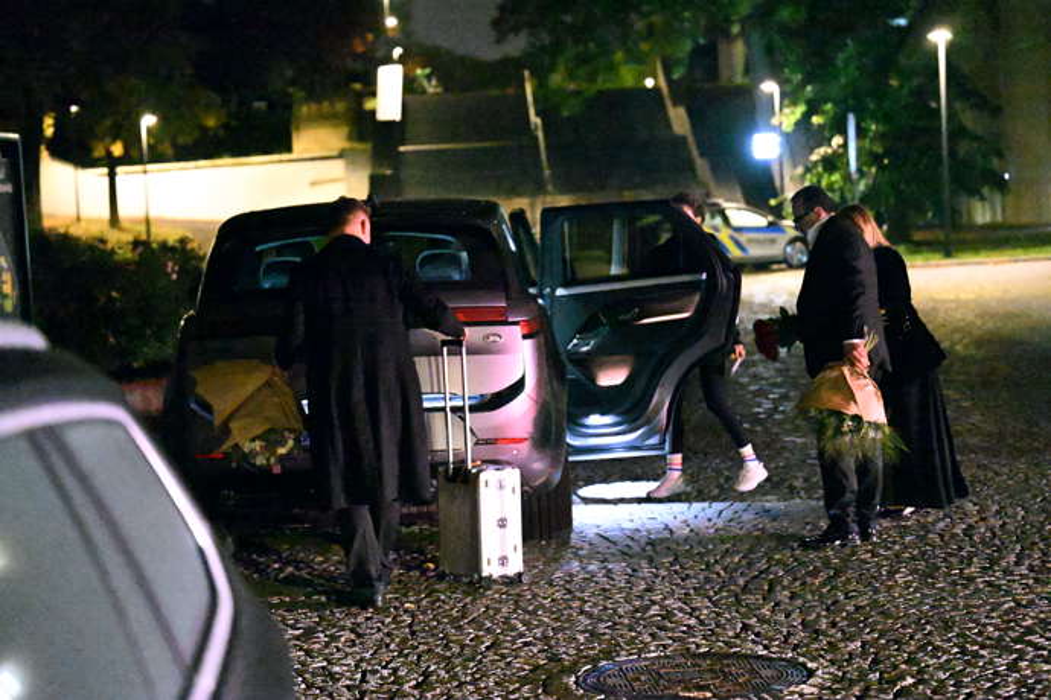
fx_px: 2219
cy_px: 350
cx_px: 526
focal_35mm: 76
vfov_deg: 17.9
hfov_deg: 26.7
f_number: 2.8
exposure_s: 1/60
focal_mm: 76
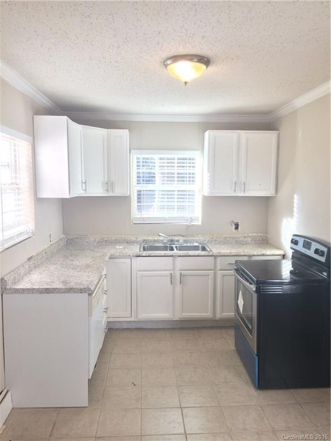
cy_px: 220
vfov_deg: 61.7
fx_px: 370
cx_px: 166
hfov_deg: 48.2
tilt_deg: -7.3
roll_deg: +1.1
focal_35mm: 29
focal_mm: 4.15
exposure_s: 1/30
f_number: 2.2
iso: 40
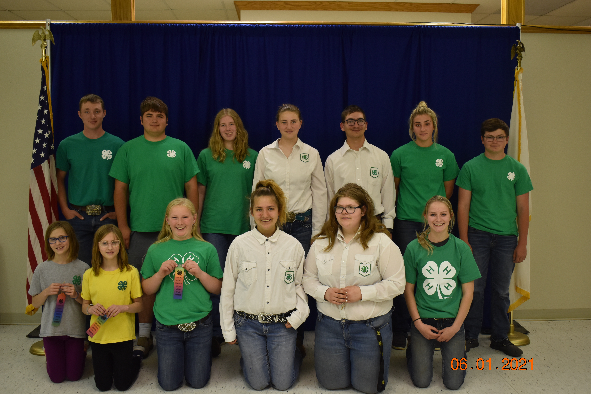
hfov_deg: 51.3
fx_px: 616
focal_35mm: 38
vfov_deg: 35.5
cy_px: 197
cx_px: 296
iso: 800
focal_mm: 25
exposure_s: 1/125
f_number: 4
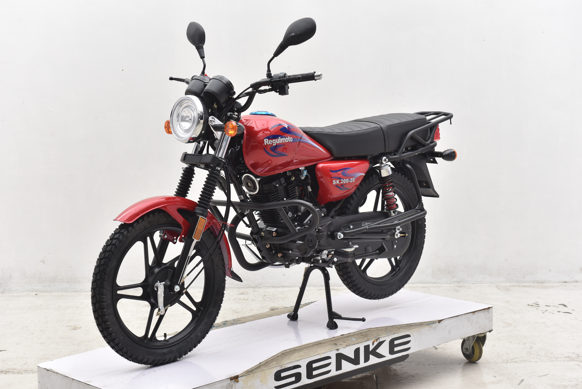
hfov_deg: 32.4
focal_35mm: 62
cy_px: 194
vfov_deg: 21.9
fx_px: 1003
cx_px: 291
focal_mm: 62
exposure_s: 1/125
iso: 400
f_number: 5.6
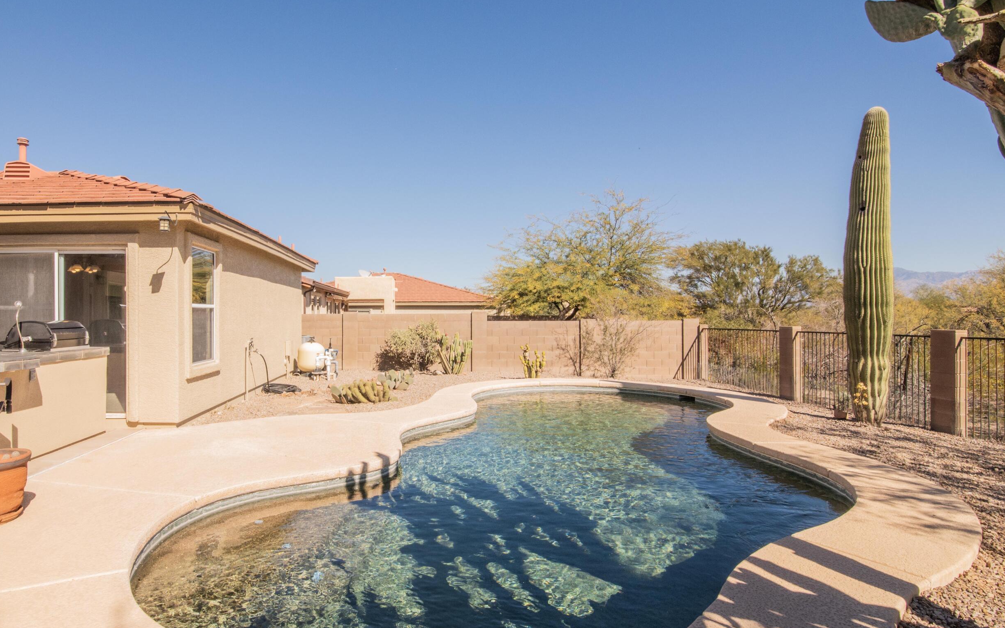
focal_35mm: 20
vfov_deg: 59.7
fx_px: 548
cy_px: 307
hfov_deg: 83.9
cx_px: 396
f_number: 22
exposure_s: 1/320
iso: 1250
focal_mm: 16
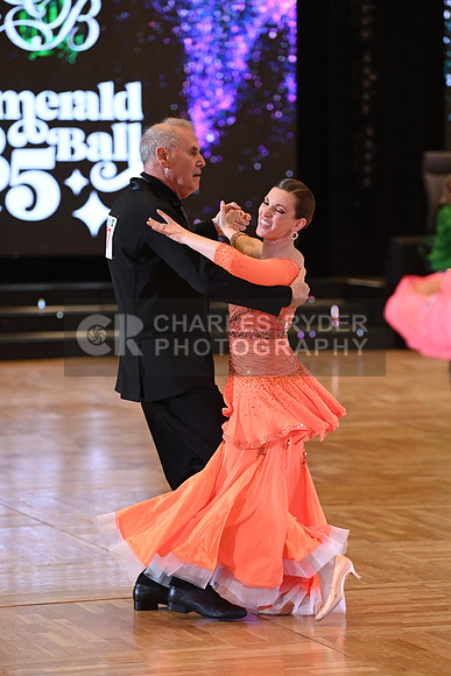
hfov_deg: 8.9
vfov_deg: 13.2
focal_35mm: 155
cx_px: 226
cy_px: 338
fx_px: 2911
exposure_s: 1/400
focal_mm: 155
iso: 2000
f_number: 3.5
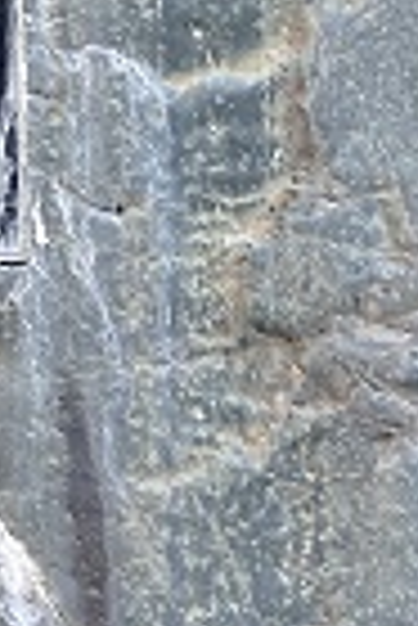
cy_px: -245
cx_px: -470
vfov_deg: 11.7
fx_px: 2936
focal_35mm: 169
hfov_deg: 7.7
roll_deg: -0.2
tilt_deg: +0.2
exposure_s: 1/98
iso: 80
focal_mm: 3.99
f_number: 1.8
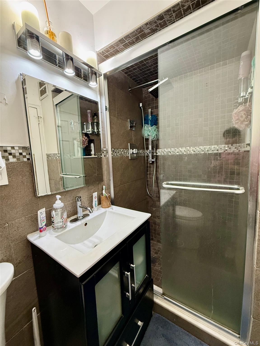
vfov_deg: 102.1
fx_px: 140
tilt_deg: -5.8
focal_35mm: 14
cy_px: 173
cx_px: 130
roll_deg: +2.6
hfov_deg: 85.7
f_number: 2.2
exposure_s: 1/120
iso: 320
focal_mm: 2.22
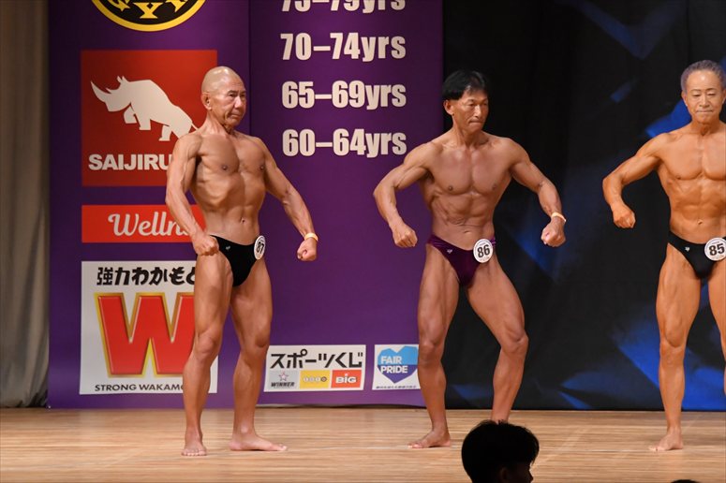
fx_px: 5442
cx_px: 363
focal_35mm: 270
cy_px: 242
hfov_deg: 7.6
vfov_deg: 5.1
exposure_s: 1/400
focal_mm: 180
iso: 4500
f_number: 5.6
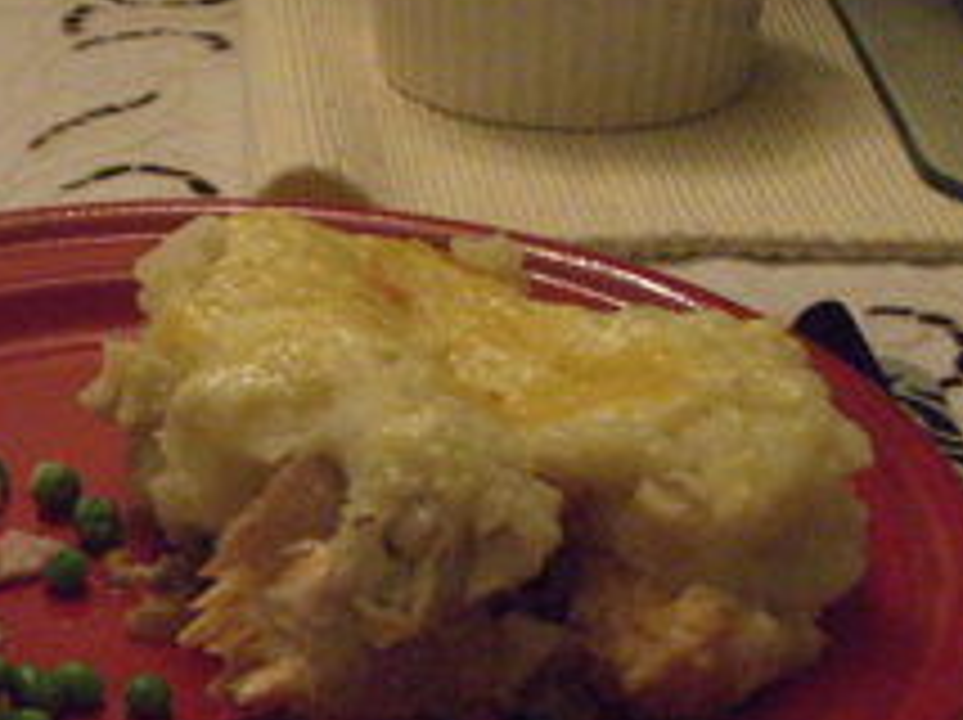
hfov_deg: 18.9
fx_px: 2862
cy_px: 531
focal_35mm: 103
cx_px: 202
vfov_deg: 14.3
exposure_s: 1/40
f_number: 3.3
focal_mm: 9
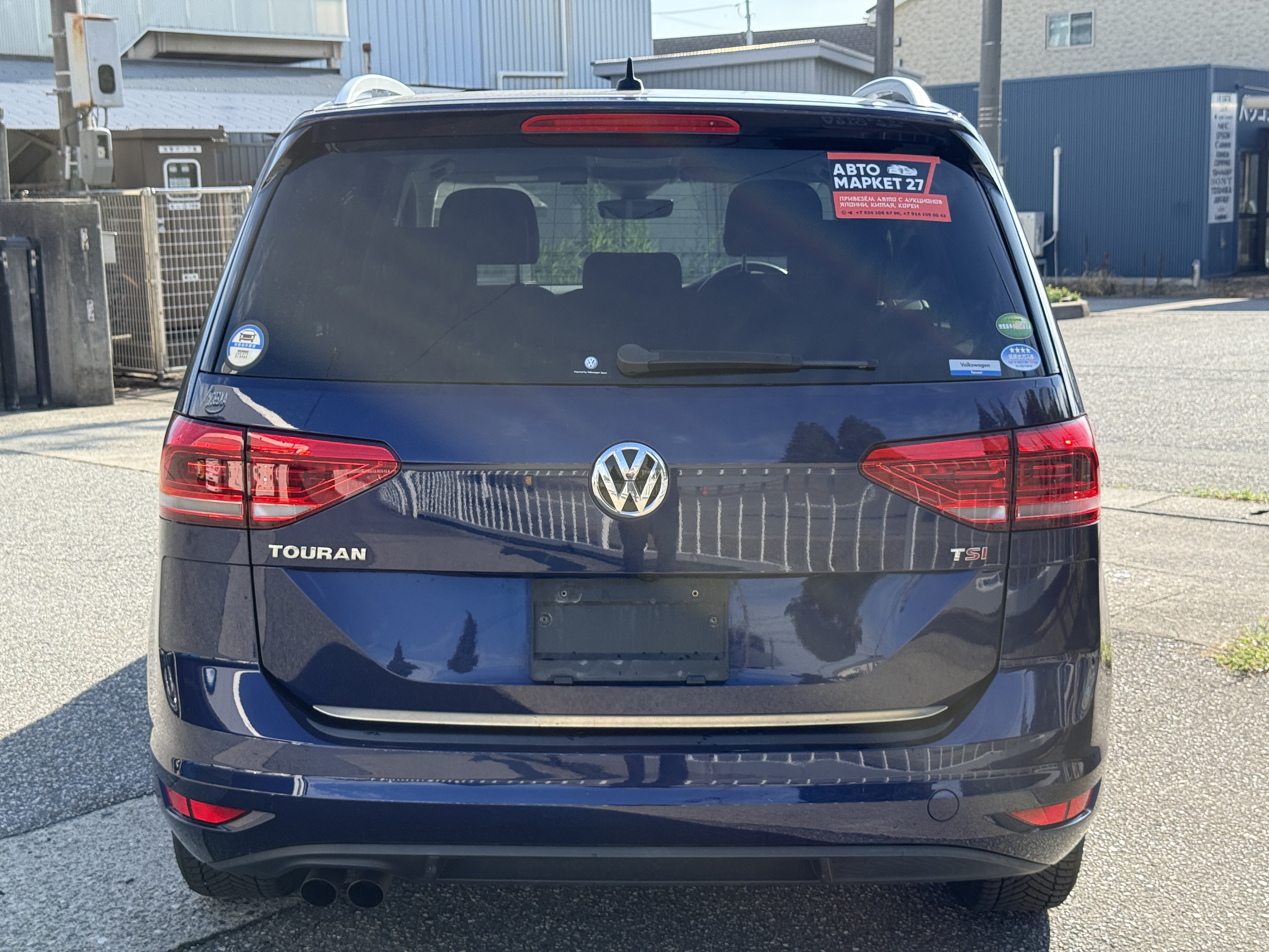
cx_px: 634
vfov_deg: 30.3
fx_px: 1760
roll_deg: +1.9
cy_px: 476
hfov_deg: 39.7
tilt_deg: -8.4
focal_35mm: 48
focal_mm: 6.76
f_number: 1.78
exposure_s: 1/1307
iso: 80
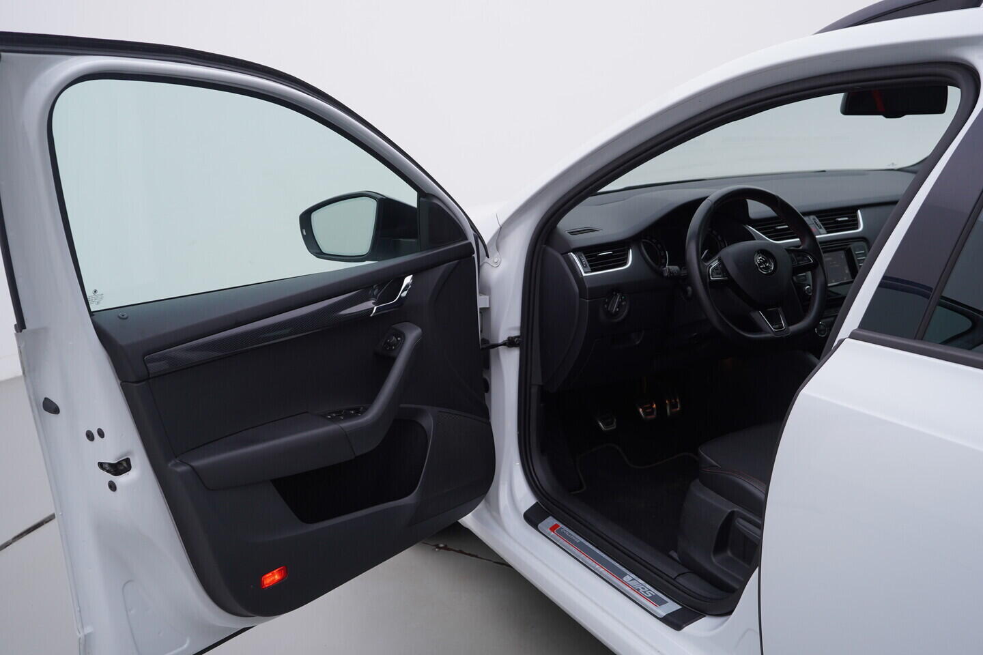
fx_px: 983
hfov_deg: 53.1
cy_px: 328
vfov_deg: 36.9
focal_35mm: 36
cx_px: 492
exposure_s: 1/80
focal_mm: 24
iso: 125
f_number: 4
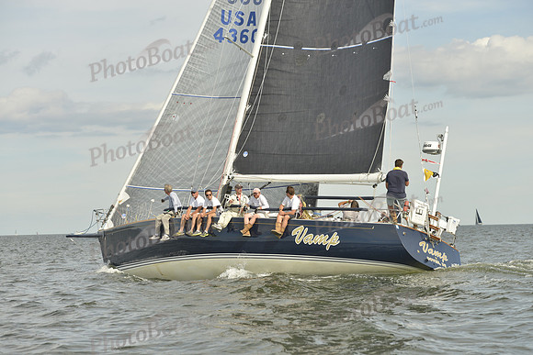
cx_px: 266
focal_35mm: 95
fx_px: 1407
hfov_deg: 21.5
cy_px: 178
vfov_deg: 14.4
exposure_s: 1/1000
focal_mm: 95
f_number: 6.3
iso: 200
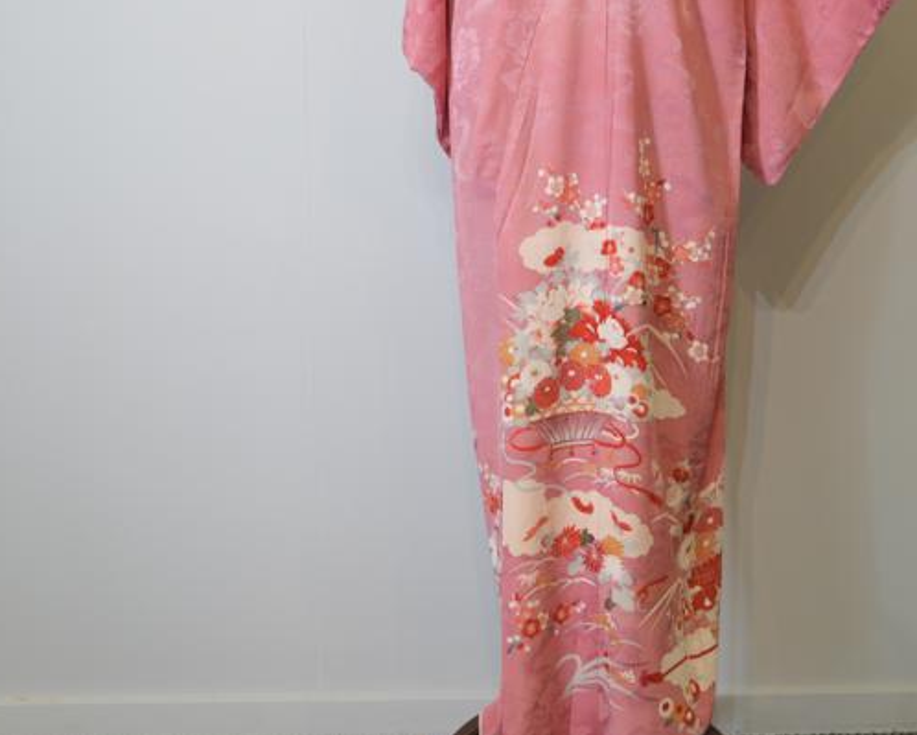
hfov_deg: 19.5
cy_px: 161
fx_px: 2661
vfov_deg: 15.6
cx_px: 621
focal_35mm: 98
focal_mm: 48
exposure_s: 1/50
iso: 250
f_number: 4
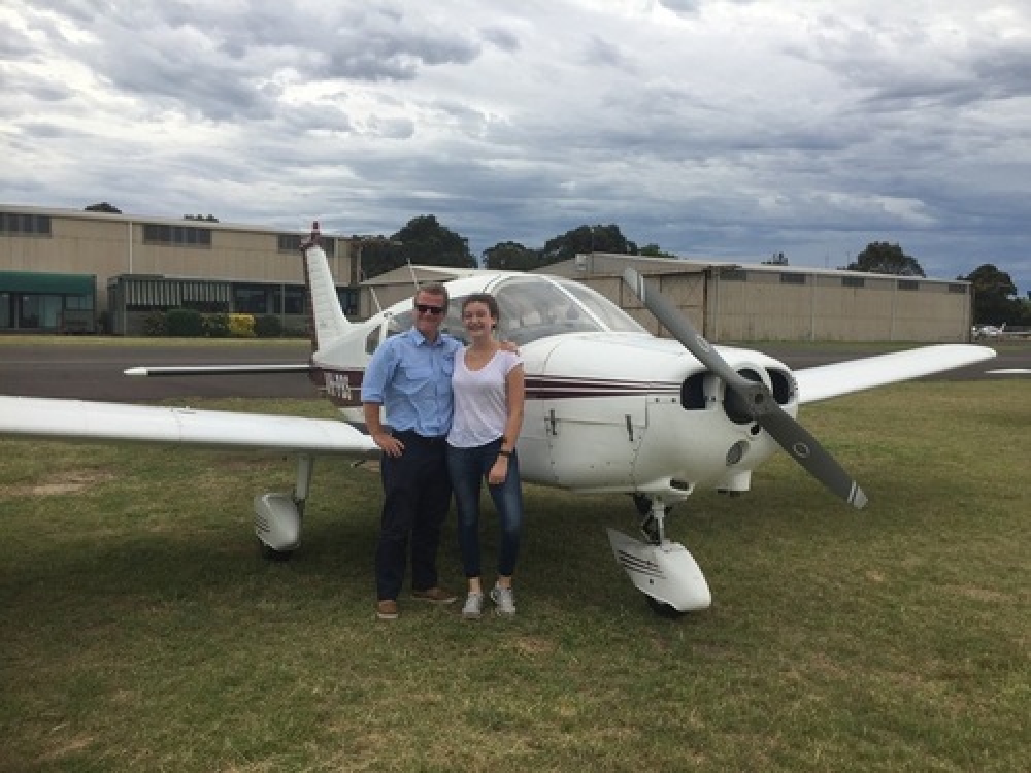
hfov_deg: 61.7
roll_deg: -2.0
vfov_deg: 48.2
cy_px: 386
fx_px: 864
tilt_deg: -4.9
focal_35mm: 29
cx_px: 516
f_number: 2.2
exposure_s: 1/1319
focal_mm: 4.15
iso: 32
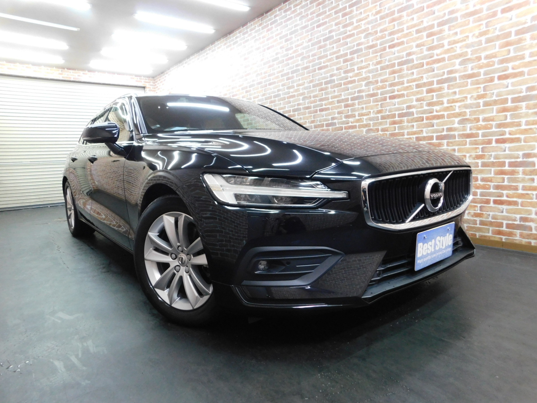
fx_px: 357
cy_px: 202
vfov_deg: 58.9
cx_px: 268
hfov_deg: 73.9
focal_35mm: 23
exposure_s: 1/25
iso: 400
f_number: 3
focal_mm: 4
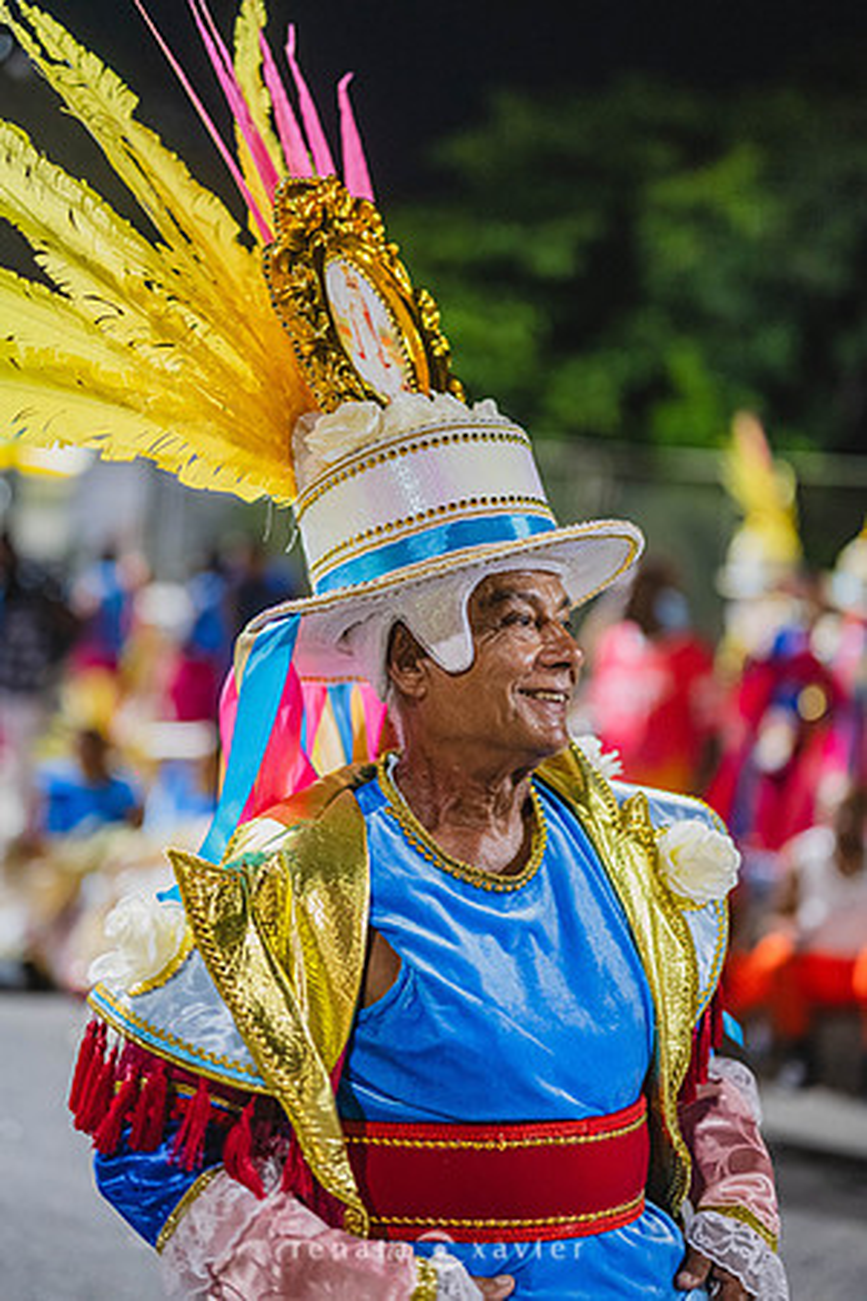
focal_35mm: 50
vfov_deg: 39.6
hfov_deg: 27.0
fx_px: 1806
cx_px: 434
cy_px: 650
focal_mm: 50
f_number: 1.2
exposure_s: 1/250
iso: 2000
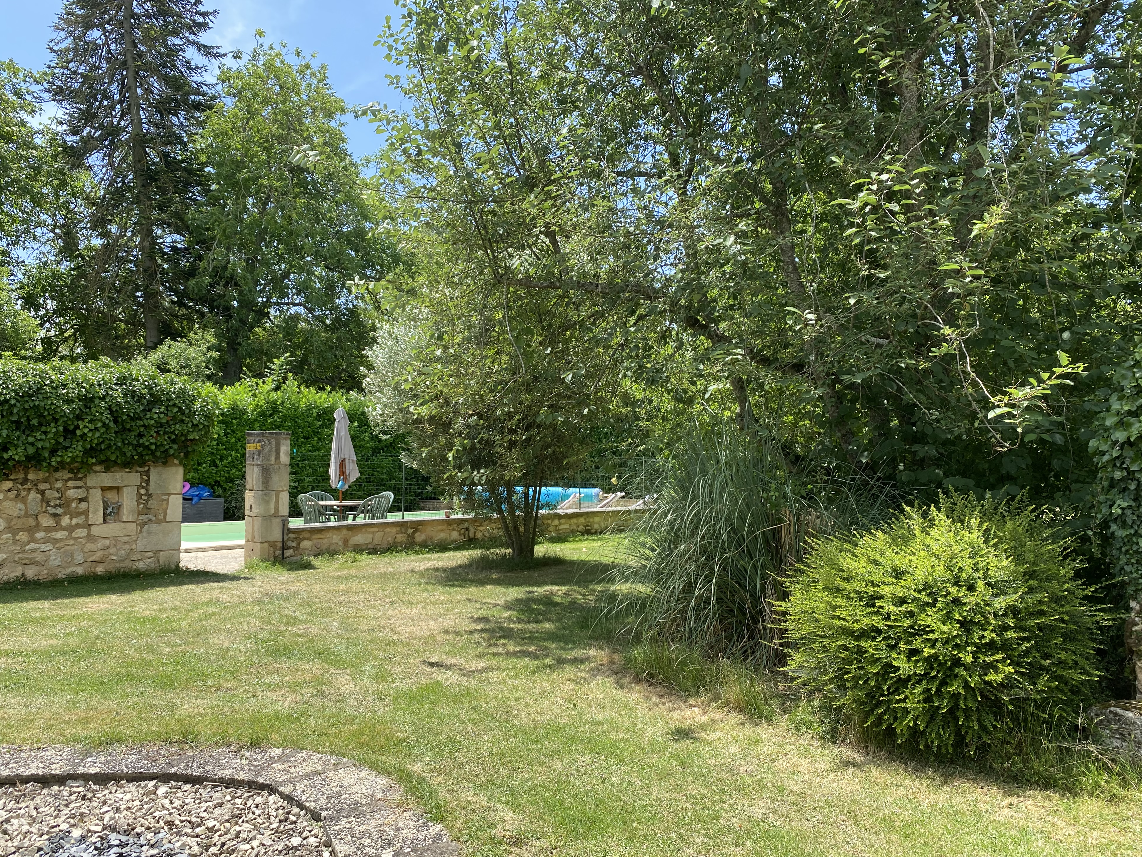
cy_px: 445
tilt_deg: +0.7
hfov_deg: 65.3
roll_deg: -0.4
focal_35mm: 27
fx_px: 891
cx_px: 553
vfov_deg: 51.3
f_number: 1.8
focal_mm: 4.25
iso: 32
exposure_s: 1/552
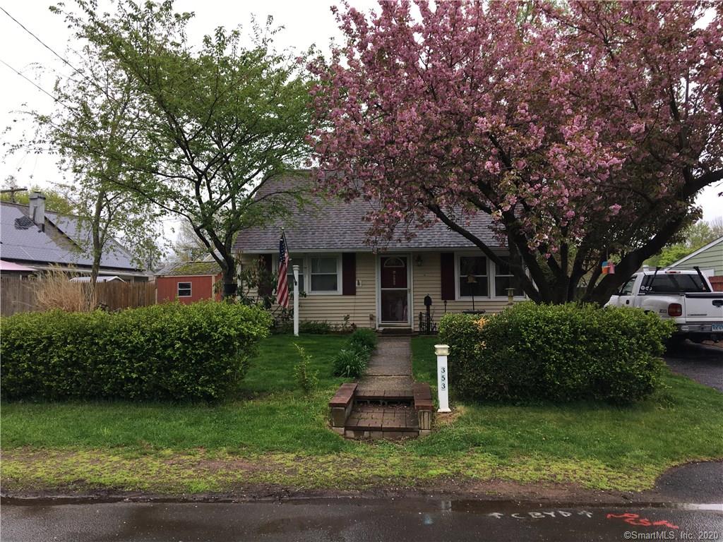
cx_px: 362
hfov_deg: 61.7
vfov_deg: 48.2
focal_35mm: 29
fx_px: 606
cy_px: 271
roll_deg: +0.6
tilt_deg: +6.3
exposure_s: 1/222
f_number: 2.2
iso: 25
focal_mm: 4.15
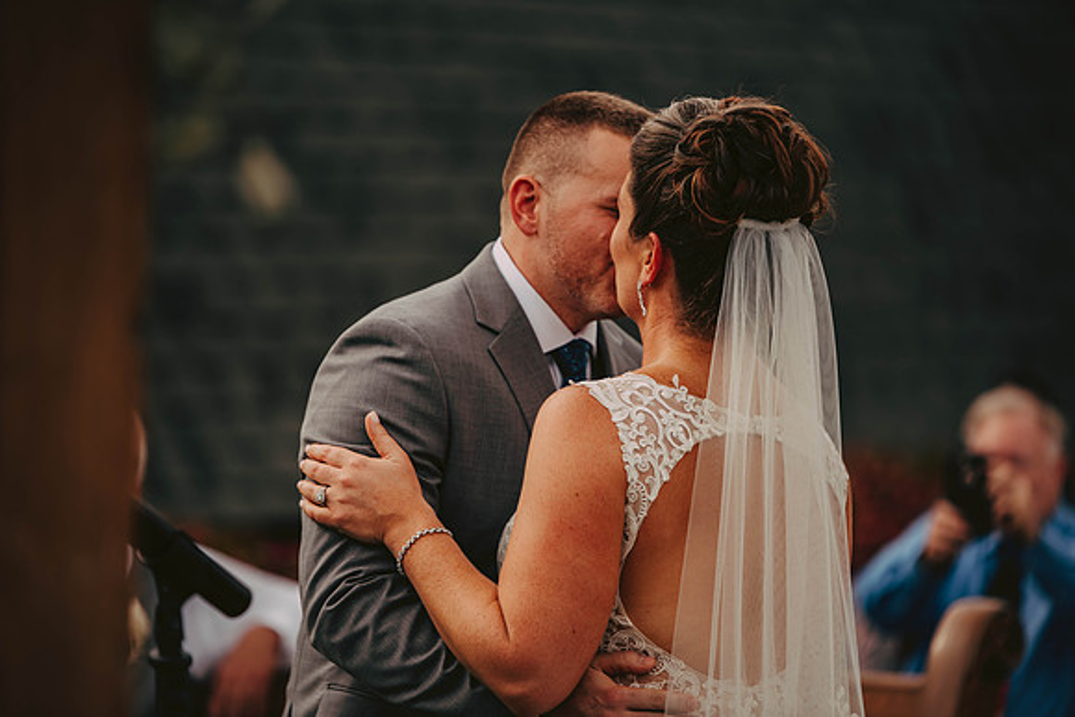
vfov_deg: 8.1
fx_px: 5077
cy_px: 358
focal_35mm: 170
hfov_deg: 12.1
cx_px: 538
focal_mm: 170
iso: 200
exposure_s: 1/2000
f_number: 2.8
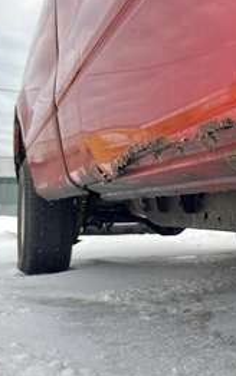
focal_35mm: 42
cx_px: 243
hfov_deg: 28.4
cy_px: 184
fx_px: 432
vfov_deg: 47.2
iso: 50
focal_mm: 5.1
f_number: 1.6
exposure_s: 1/661
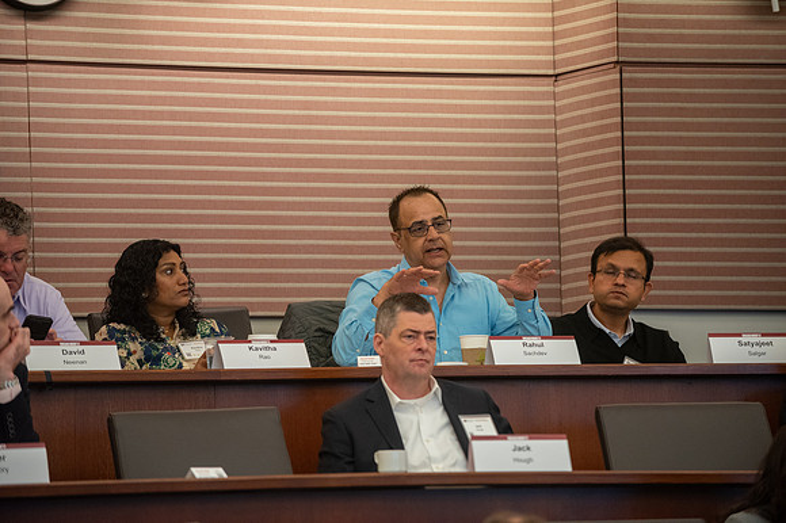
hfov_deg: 10.3
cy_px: 262
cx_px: 393
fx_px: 4368
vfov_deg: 6.9
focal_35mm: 200
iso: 2000
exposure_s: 1/160
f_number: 2.8
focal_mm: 200
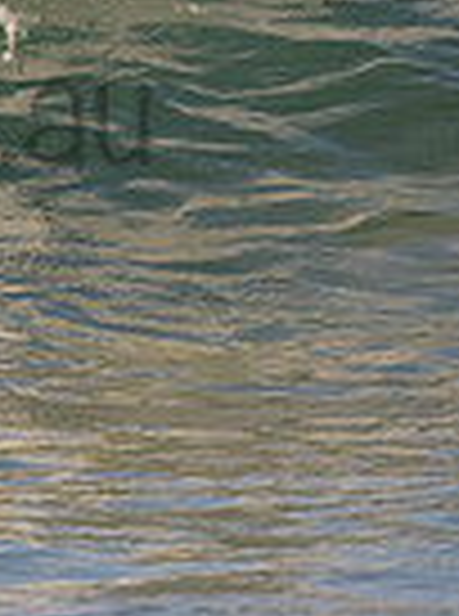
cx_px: -603
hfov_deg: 0.6
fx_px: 44496
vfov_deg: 0.8
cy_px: -137
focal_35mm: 2505
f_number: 5.6
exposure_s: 1/2000
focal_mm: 500
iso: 180
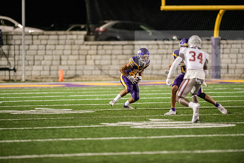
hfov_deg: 6.9
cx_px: 122
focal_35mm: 300
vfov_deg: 4.6
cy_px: 82
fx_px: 2034
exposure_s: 1/800
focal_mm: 300
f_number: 2.8
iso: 6400
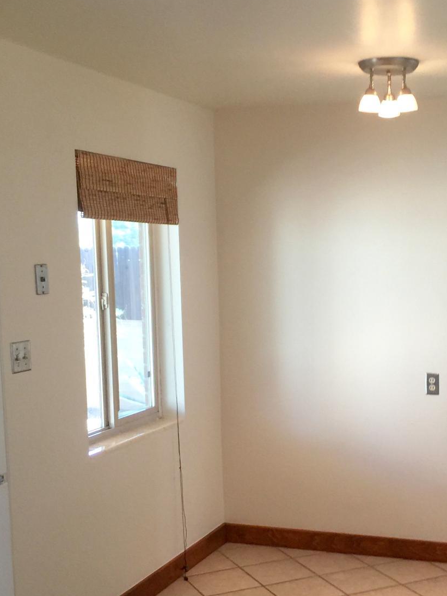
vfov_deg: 35.9
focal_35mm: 53
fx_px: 912
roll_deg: +0.7
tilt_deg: -5.5
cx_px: 327
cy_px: 388
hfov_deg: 27.2
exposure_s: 1/30
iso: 32
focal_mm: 4.15
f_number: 2.2
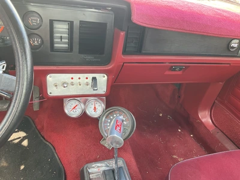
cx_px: 120
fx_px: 201
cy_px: 90
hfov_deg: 61.7
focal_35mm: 29
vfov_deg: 48.2
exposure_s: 1/106
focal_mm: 3
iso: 64
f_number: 1.8
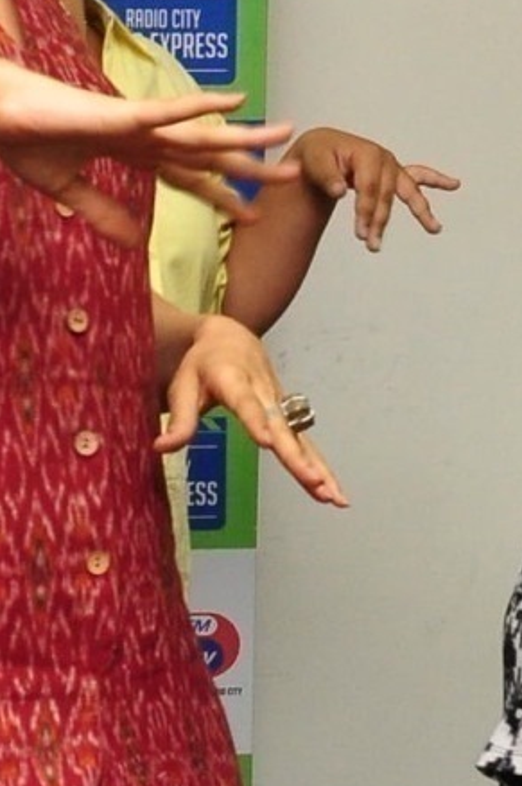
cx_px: 255
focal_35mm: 161
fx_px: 3510
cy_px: 735
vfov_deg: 12.7
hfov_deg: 8.5
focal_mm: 26
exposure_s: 1/125
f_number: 6.3
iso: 1250
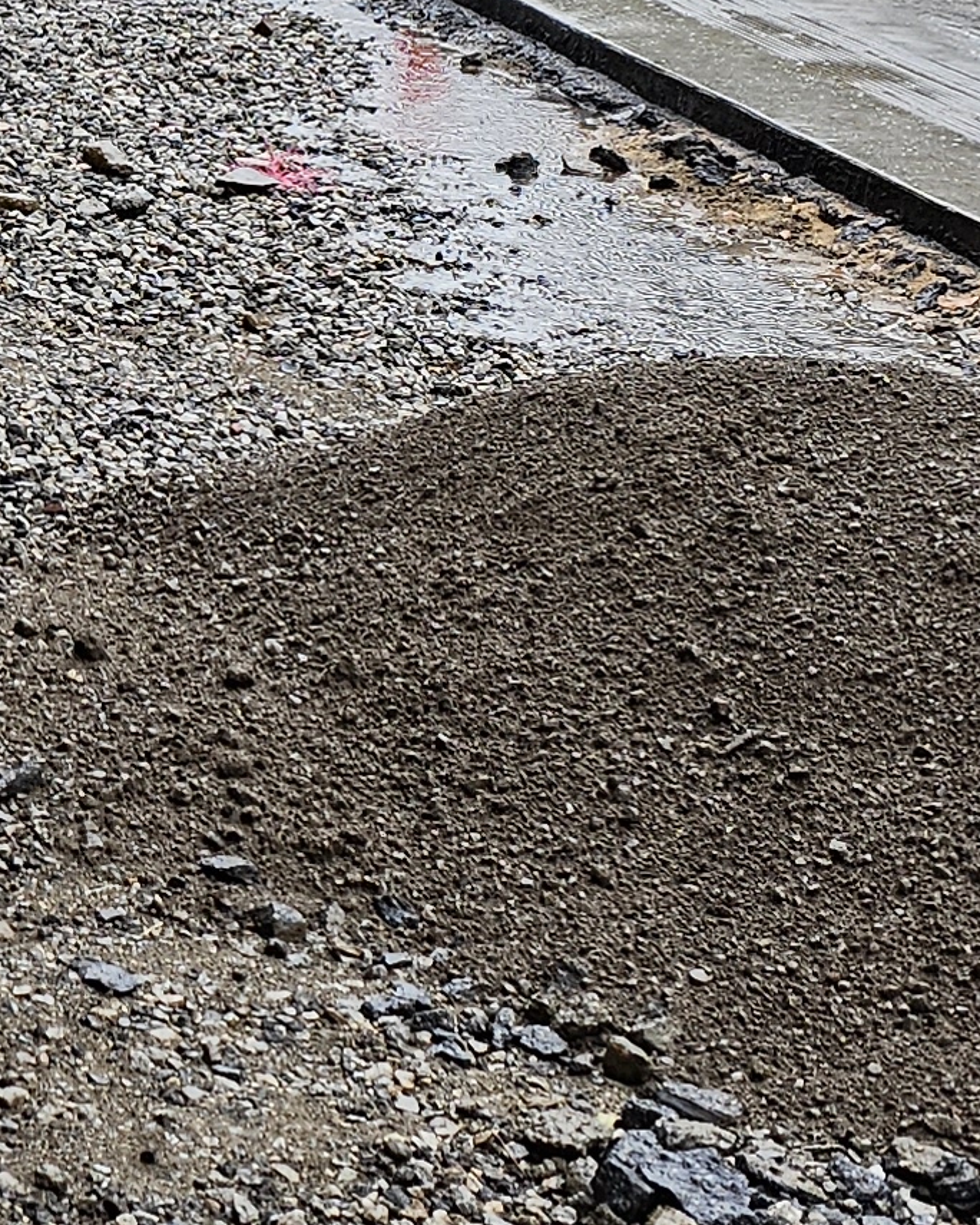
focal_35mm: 105
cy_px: 304
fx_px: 3807
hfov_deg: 12.8
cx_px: -974
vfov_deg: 18.2
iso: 100
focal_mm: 6.3
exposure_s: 1/180
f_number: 1.7
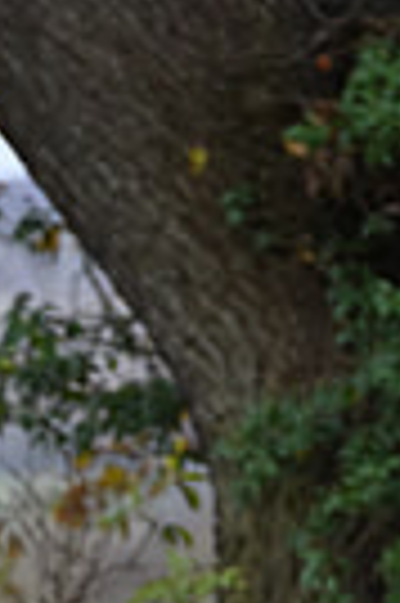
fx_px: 14069
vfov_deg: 2.4
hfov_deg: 1.6
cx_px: -94
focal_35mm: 842
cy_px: 1215
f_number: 5.6
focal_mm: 195
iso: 2000
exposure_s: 1/1000
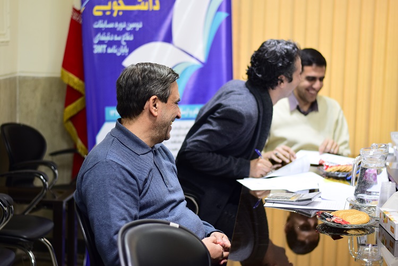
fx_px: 829
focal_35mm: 75
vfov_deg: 18.2
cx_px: 199
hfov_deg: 27.0
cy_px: 133
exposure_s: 1/100
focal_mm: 50
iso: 400
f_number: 1.8
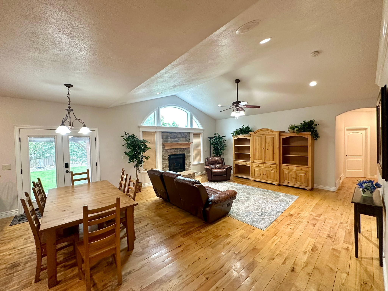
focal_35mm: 14
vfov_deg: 85.7
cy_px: 146
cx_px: 194
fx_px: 157
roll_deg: +1.2
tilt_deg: -1.1
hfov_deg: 102.1
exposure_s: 1/120
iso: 250
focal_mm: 2.22
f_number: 2.2
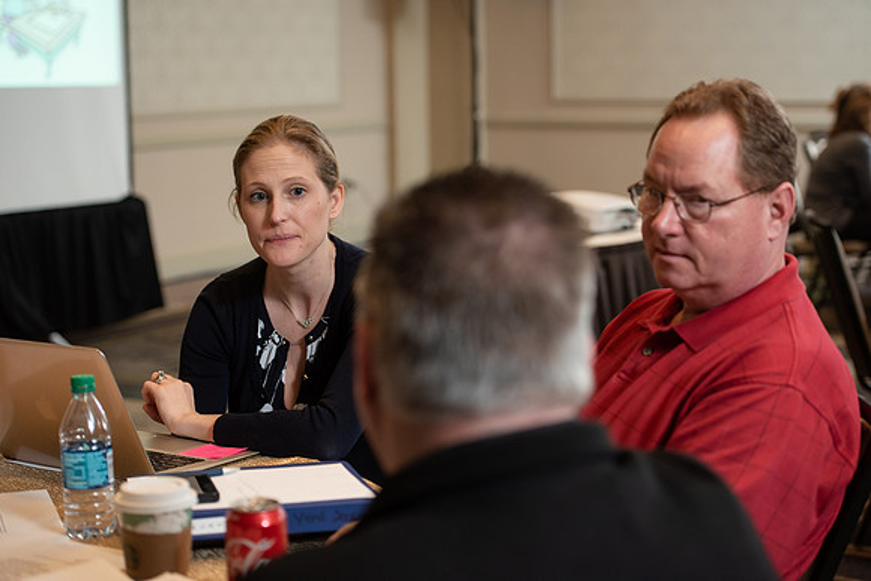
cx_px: 436
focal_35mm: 70
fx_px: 1694
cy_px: 290
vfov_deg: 19.5
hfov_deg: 28.8
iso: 1000
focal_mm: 70
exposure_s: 1/200
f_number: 3.5
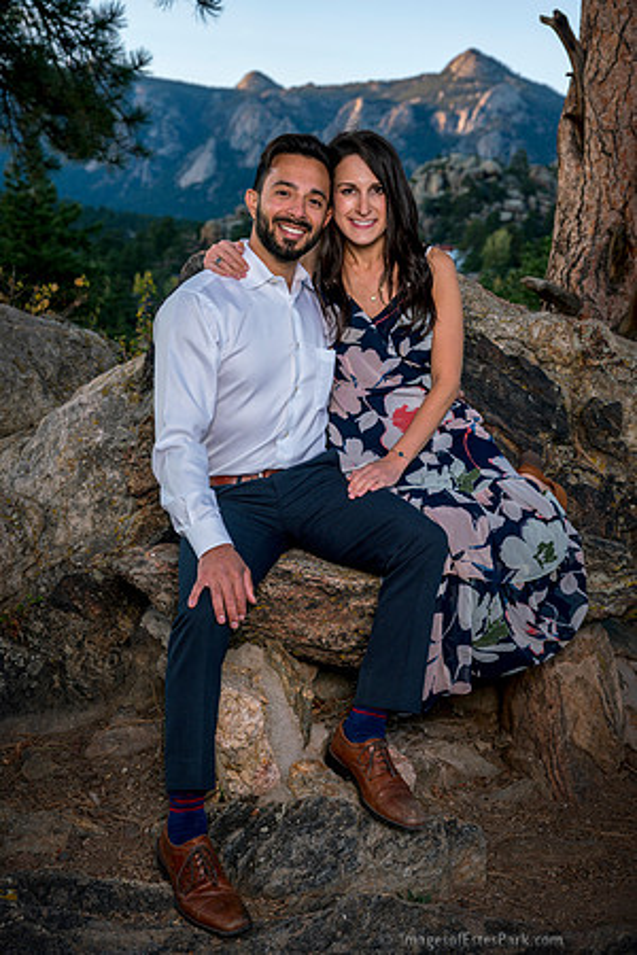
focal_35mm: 45
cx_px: 318
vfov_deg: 43.6
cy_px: 478
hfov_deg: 29.9
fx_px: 1194
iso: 160
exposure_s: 1/200
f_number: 5
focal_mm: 45
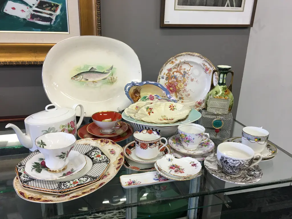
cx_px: 146
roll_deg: -2.9
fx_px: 245
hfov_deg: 61.7
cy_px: 110
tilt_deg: -17.8
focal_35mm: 29
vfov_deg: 48.2
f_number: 2.2
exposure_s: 1/33
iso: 40
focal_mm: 4.15
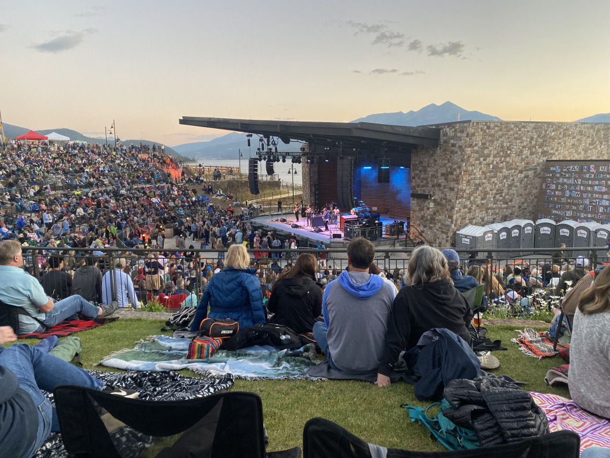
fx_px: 458
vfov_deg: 53.1
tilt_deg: -9.4
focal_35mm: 26
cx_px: 305
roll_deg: +1.8
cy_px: 229
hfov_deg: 67.3
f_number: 1.8
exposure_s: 1/70
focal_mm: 4.25
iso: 125
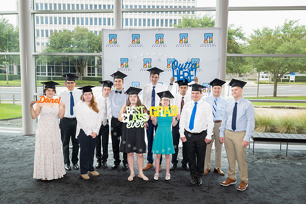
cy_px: 102
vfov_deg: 40.0
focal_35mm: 33
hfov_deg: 57.2
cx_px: 153
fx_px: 281
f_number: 5.6
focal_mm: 33
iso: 640
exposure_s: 1/200
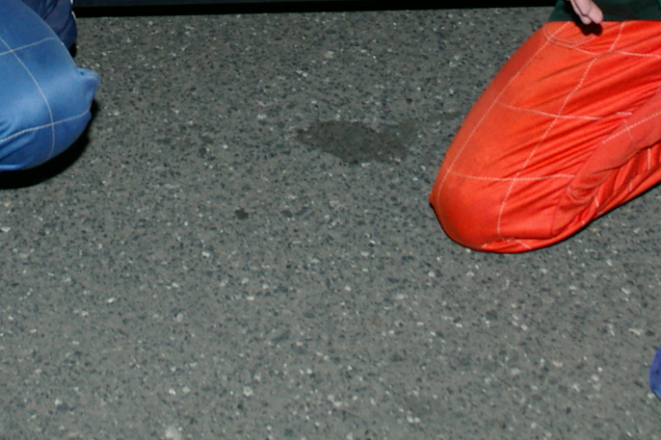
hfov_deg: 19.3
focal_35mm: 105
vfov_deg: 12.3
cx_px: 157
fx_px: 1927
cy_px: -263
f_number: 4
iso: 400
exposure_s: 1/30
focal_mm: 20
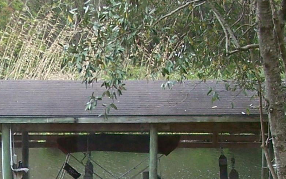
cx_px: 40
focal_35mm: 154
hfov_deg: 13.5
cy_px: 227
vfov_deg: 8.4
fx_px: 1201
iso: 80
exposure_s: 1/160
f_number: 2.8
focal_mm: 6.3
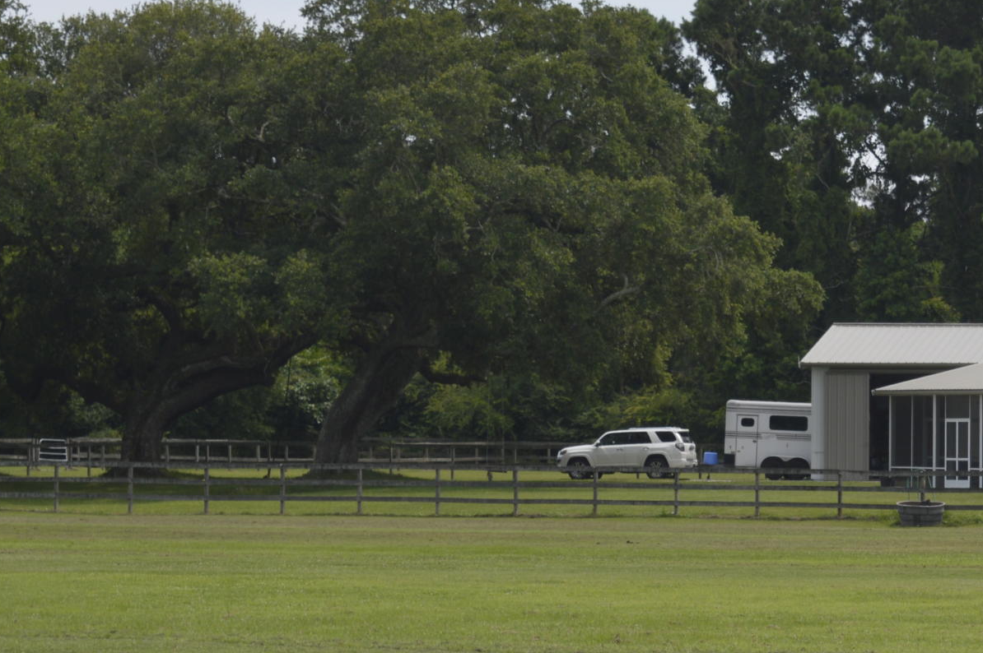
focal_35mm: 207
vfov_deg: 6.6
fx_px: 5654
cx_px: 1209
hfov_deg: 9.8
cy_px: 545
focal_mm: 55
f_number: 8
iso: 100
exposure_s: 1/250
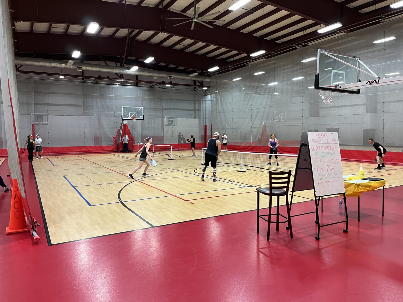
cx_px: 202
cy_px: 151
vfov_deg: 53.1
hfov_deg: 67.3
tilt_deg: -2.3
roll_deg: +0.9
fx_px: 303
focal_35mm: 26
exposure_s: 1/60
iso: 250
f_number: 1.6
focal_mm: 5.1
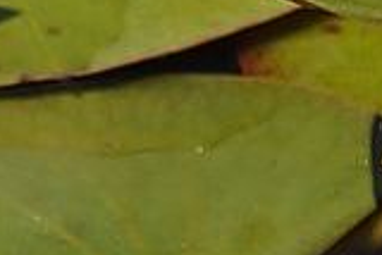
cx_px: 1079
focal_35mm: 1123
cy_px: 732
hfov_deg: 1.8
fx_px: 11927
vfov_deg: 1.2
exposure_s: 1/2000
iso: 100
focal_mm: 100
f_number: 2.8
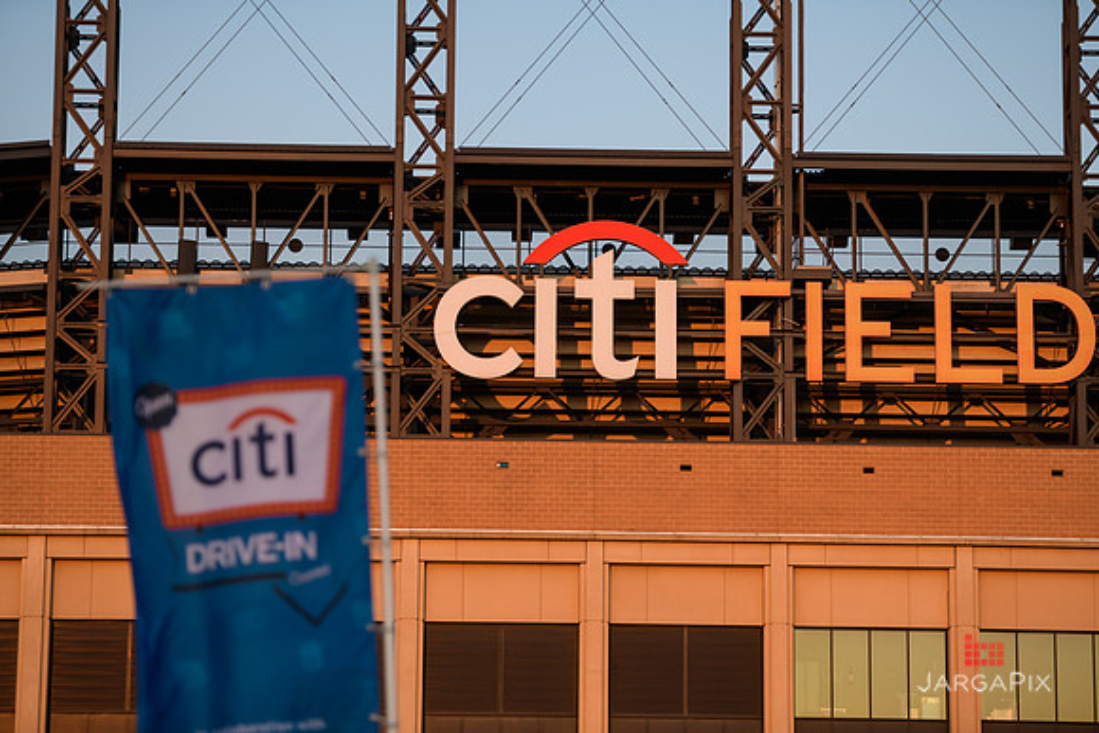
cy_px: 366
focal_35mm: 135
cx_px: 550
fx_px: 4122
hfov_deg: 15.2
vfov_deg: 10.2
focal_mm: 135
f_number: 3.2
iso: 200
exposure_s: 1/500
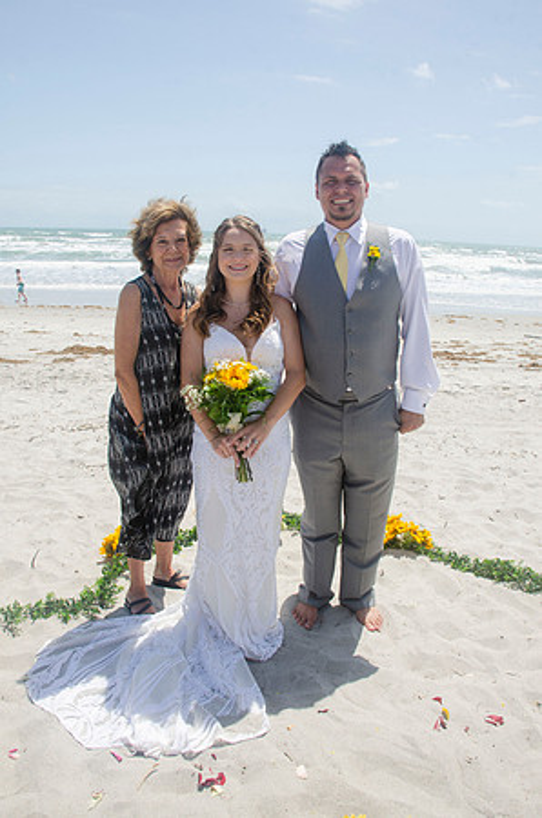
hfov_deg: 47.7
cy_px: 409
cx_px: 271
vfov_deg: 67.5
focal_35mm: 27
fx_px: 613
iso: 100
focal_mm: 18
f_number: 11
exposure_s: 1/250
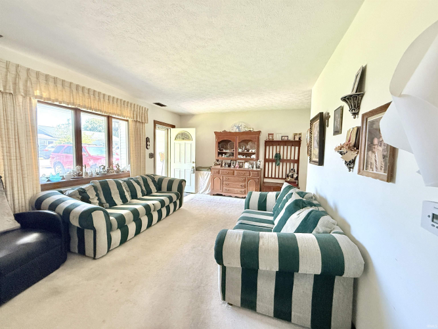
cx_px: 219
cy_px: 164
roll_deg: -1.3
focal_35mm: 14
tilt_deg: -3.7
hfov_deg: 102.1
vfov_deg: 85.7
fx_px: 177
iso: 320
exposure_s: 1/90
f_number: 2.2
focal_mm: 2.22
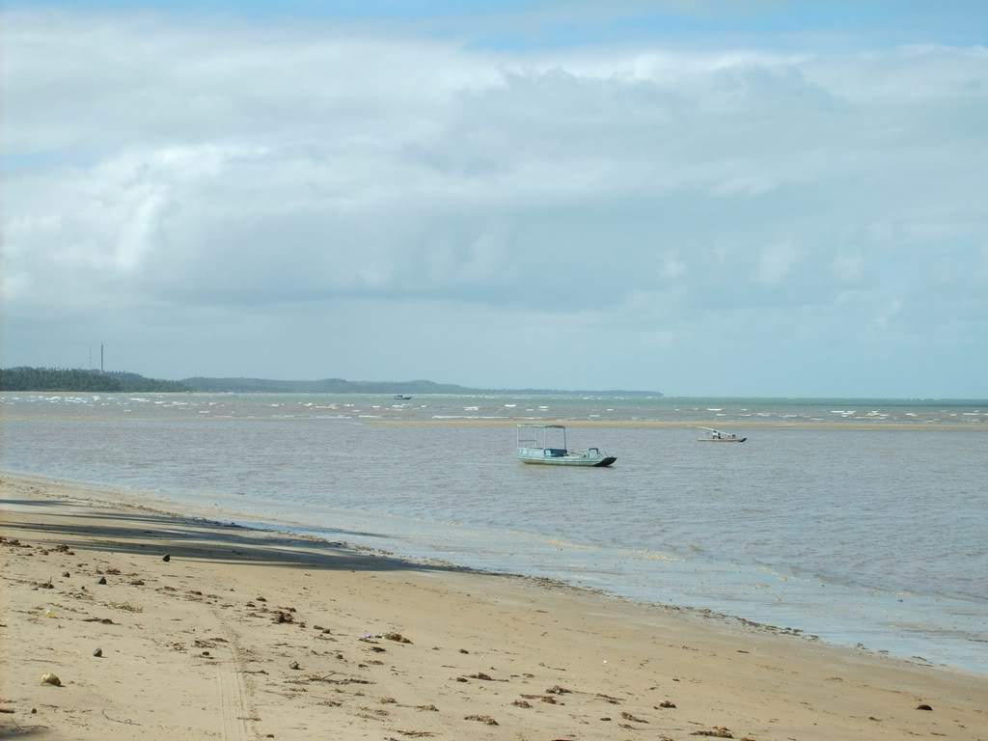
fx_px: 2055
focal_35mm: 72
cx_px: 494
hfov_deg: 27.0
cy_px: 370
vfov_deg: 20.4
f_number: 3.9
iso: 50
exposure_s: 1/750
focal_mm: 12
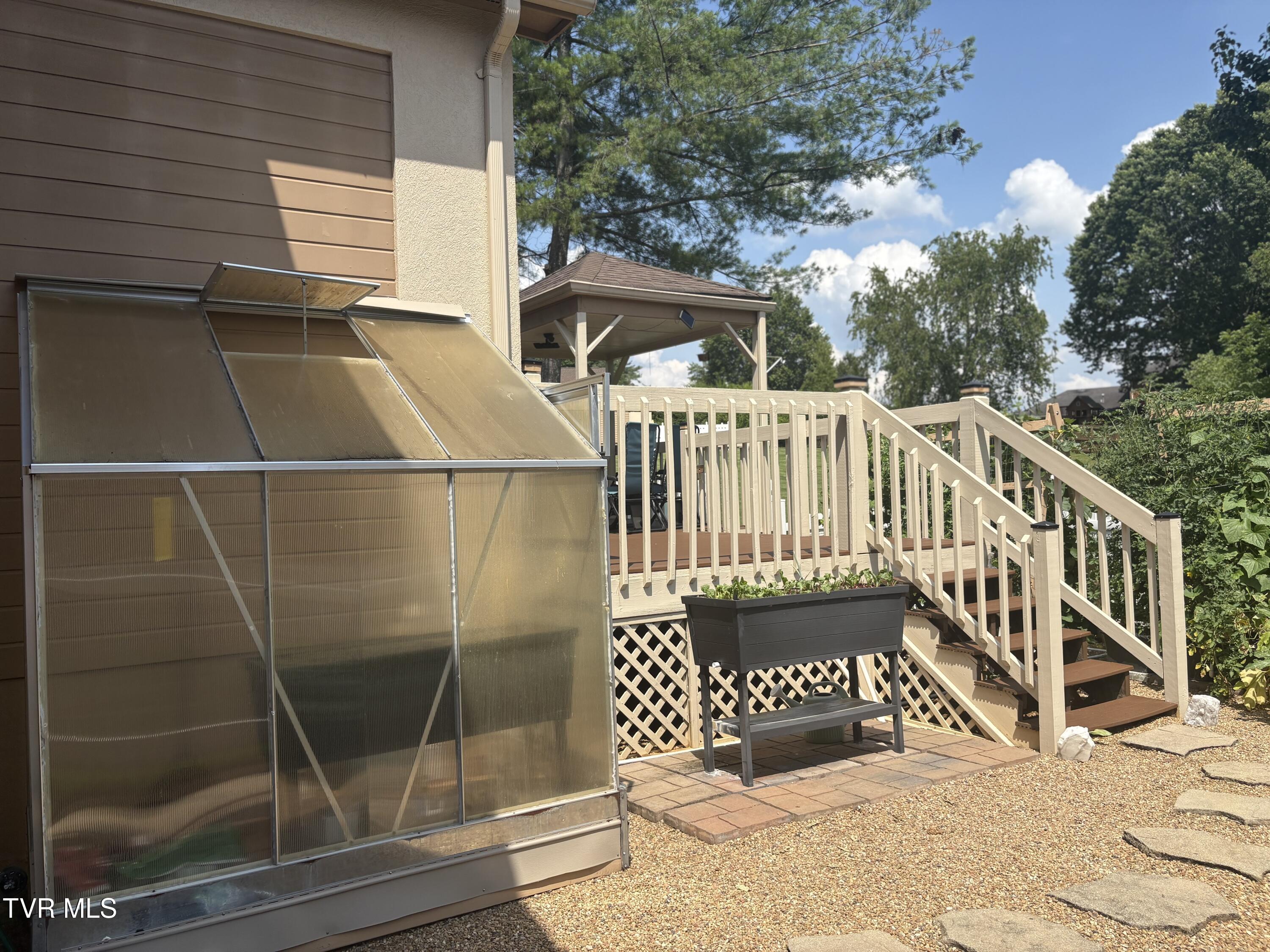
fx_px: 954
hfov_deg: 67.3
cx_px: 635
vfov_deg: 53.1
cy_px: 476
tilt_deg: +0.7
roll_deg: +1.7
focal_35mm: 26
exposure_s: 1/4065
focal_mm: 5.96
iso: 50
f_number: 1.6
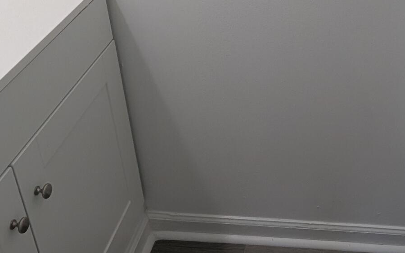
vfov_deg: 26.7
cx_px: 287
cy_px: 8
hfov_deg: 42.6
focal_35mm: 46
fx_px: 508
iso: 54
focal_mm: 1.95
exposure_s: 1/60
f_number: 2.2
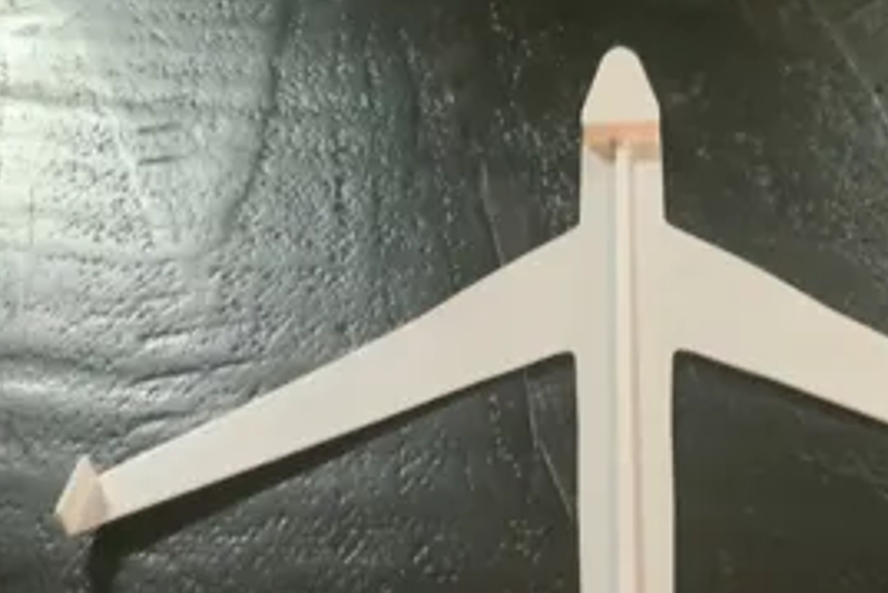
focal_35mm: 45
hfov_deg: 42.9
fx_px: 1111
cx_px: 606
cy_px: 457
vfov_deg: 29.4
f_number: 1.8
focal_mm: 3
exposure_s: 1/30
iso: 500
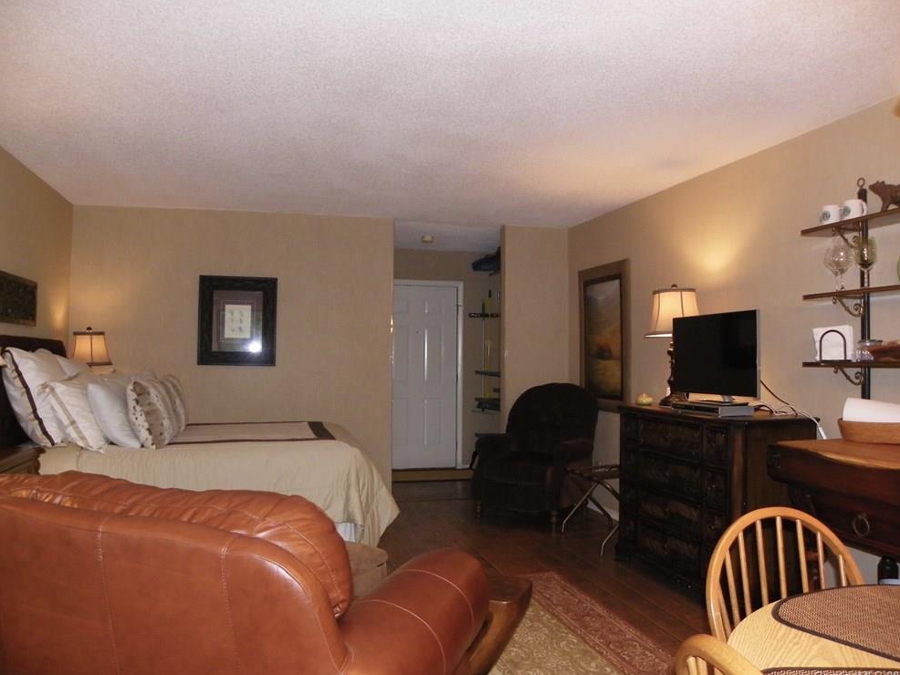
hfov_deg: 65.3
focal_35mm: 27
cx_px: 452
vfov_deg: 51.4
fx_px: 702
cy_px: 335
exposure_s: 1/30
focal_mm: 4.6
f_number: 2.8
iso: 200
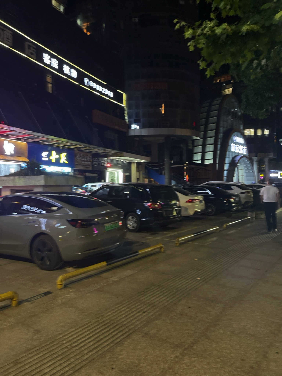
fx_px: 272
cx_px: 141
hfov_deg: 54.9
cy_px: 188
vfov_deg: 69.4
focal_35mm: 25
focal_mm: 5.1
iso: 800
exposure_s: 1/30
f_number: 1.6
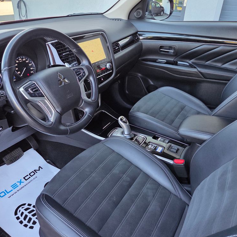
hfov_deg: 57.1
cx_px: 104
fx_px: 217
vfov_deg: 57.3
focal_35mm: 28
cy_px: 116
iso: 160
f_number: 1.8
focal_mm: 5.4
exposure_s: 1/180
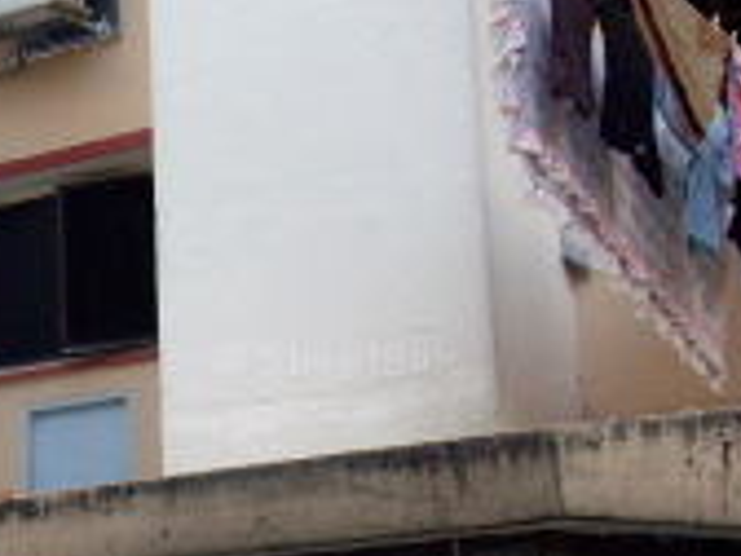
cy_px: 366
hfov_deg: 15.2
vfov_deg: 12.2
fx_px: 2590
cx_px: -340
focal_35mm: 121
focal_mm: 6.2
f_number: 2.8
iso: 160
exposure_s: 1/125
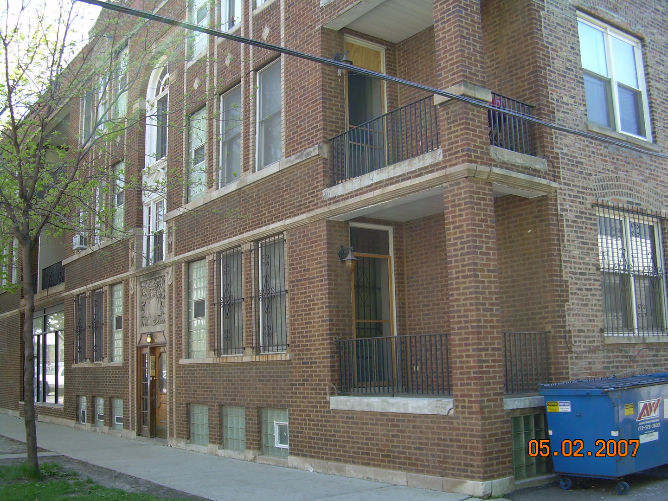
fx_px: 733
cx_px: 334
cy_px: 250
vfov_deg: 37.7
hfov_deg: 49.0
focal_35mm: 38
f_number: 2.8
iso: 50
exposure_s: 1/125
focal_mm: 6.3
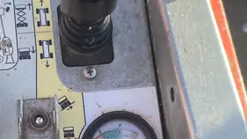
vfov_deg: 16.1
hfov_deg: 28.5
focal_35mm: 74
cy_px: 125
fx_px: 485
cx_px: 91
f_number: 1.6
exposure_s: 1/447
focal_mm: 4.2
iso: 32
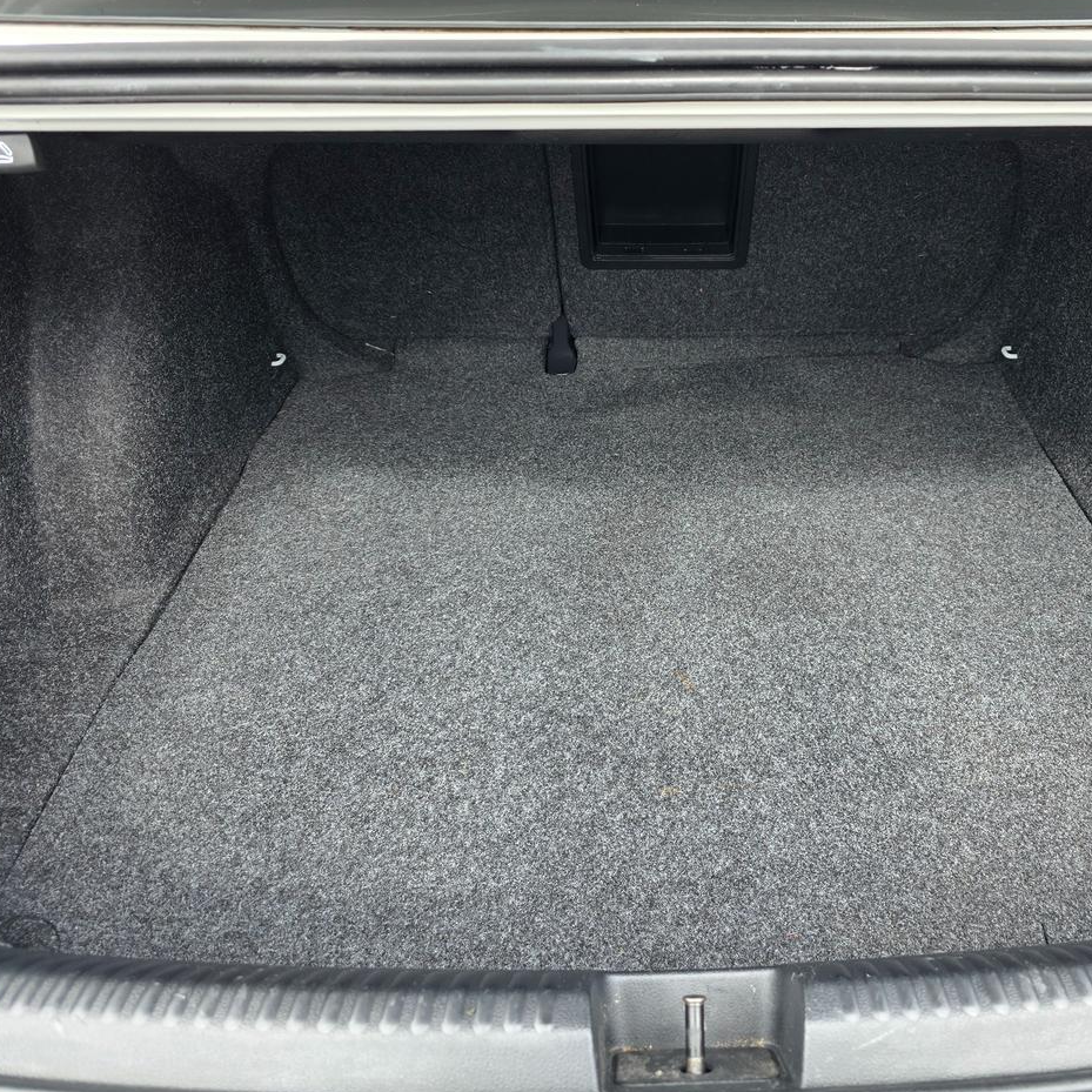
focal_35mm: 28
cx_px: 662
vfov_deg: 57.3
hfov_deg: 56.8
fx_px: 999
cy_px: 532
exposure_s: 1/180
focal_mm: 6.3
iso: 50
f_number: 1.7
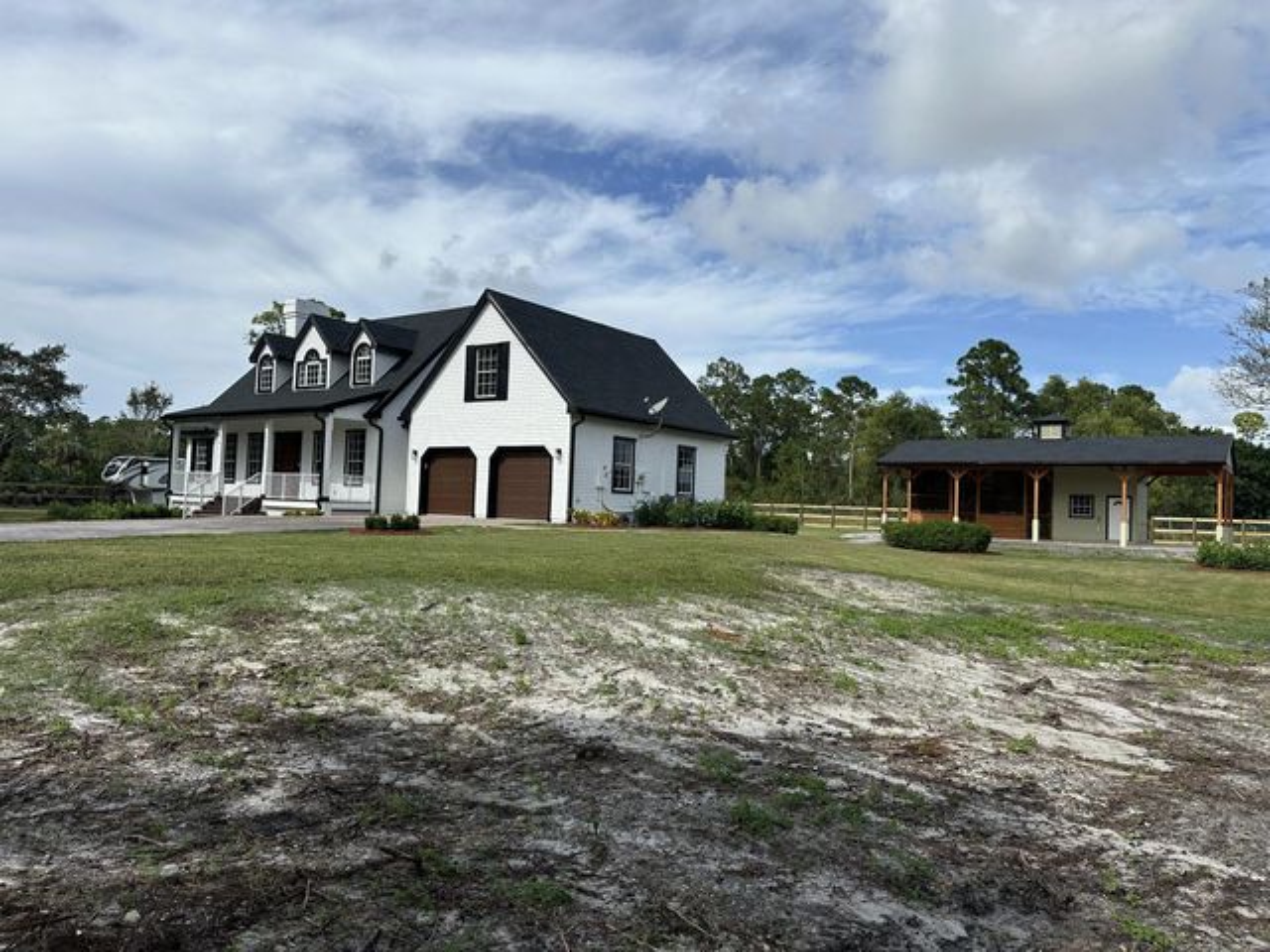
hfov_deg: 71.6
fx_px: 881
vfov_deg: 56.8
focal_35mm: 24
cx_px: 635
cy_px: 476
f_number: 1.78
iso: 80
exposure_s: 1/6623
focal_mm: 6.86
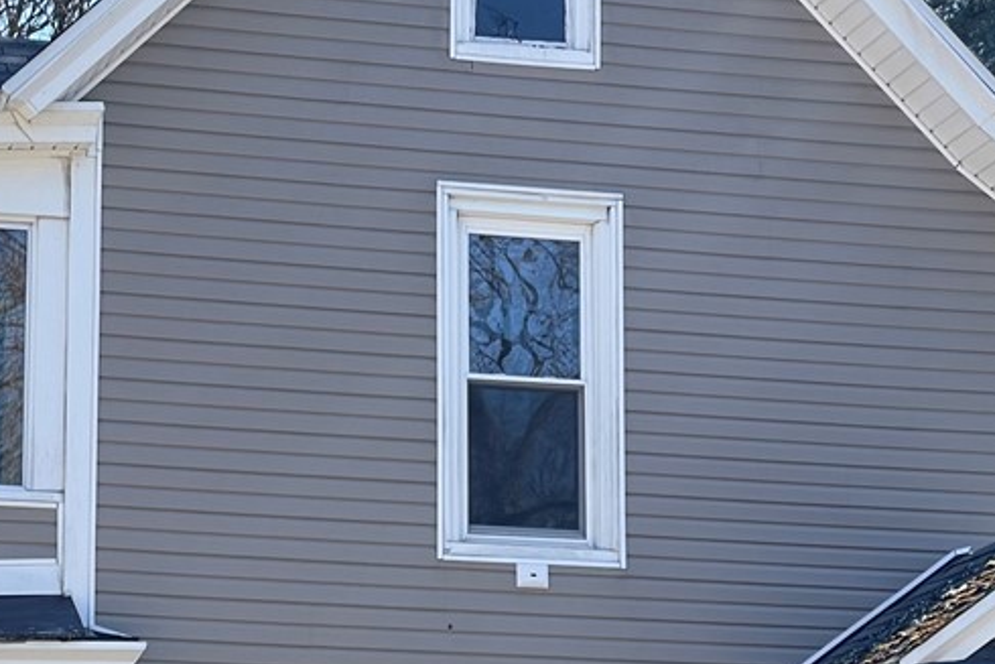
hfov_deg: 14.7
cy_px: 644
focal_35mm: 139
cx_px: 327
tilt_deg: +9.0
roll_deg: -0.4
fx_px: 3843
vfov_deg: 9.8
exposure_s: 1/494
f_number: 2.2
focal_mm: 7.5
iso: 20
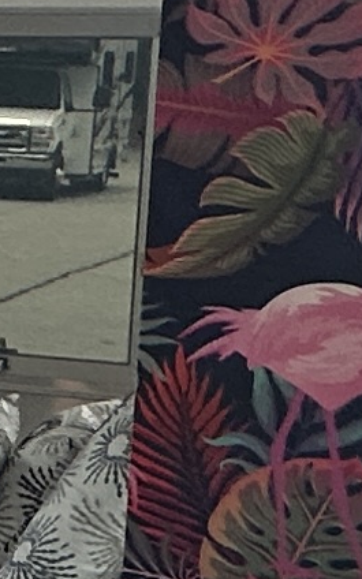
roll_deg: +0.7
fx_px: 2226
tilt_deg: -5.4
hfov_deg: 6.9
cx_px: -1152
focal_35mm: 141
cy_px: 269
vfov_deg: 14.8
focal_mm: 2.22
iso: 64
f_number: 2.2
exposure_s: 1/99
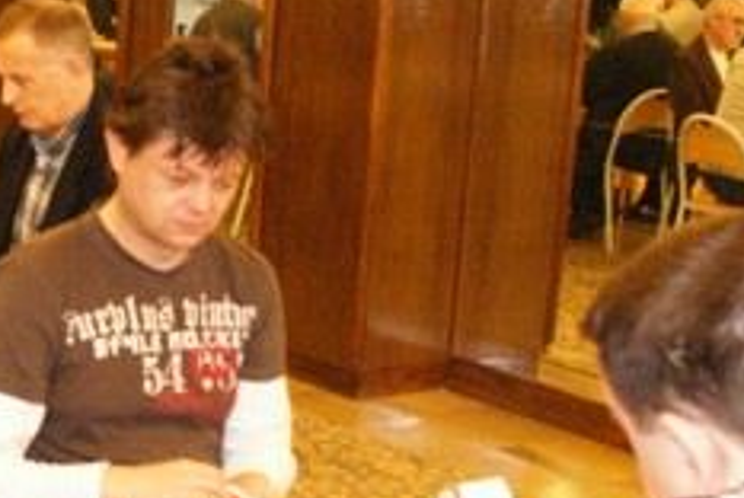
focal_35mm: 90
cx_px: 80
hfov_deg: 22.1
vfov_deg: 15.2
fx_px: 1862
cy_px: 374
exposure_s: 1/20
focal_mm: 20
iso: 1600
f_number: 4
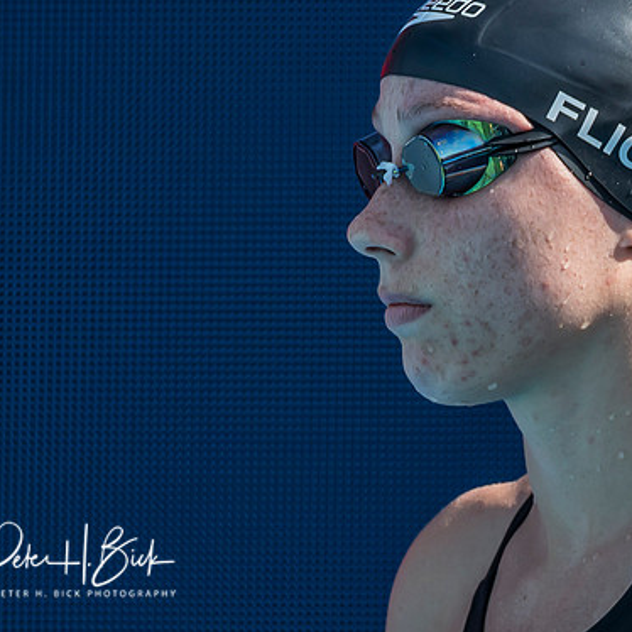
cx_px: 621
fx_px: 19251
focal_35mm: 932
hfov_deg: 1.9
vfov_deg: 1.9
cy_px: 380
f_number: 5.6
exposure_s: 1/800
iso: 250
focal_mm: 200
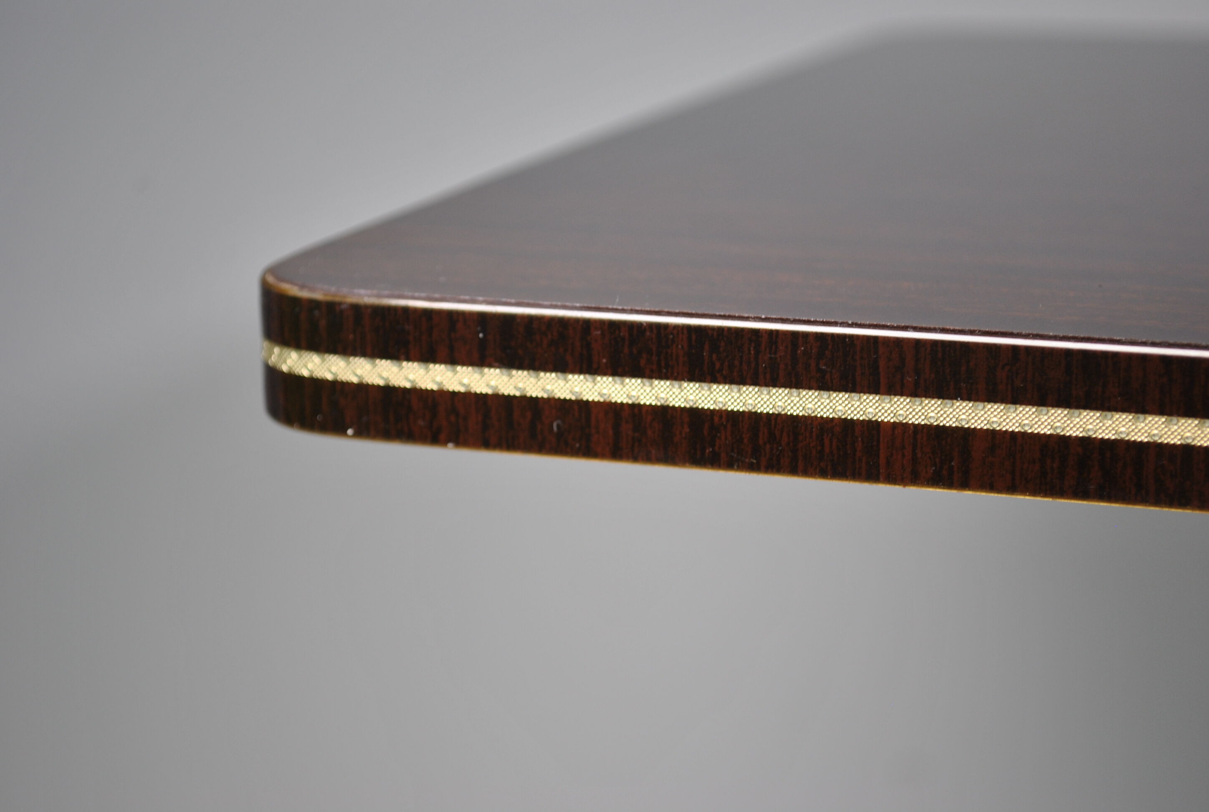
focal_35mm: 82
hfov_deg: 24.6
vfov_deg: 16.6
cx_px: 604
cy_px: 406
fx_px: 2776
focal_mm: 55
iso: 200
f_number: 5.6
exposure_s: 1/50
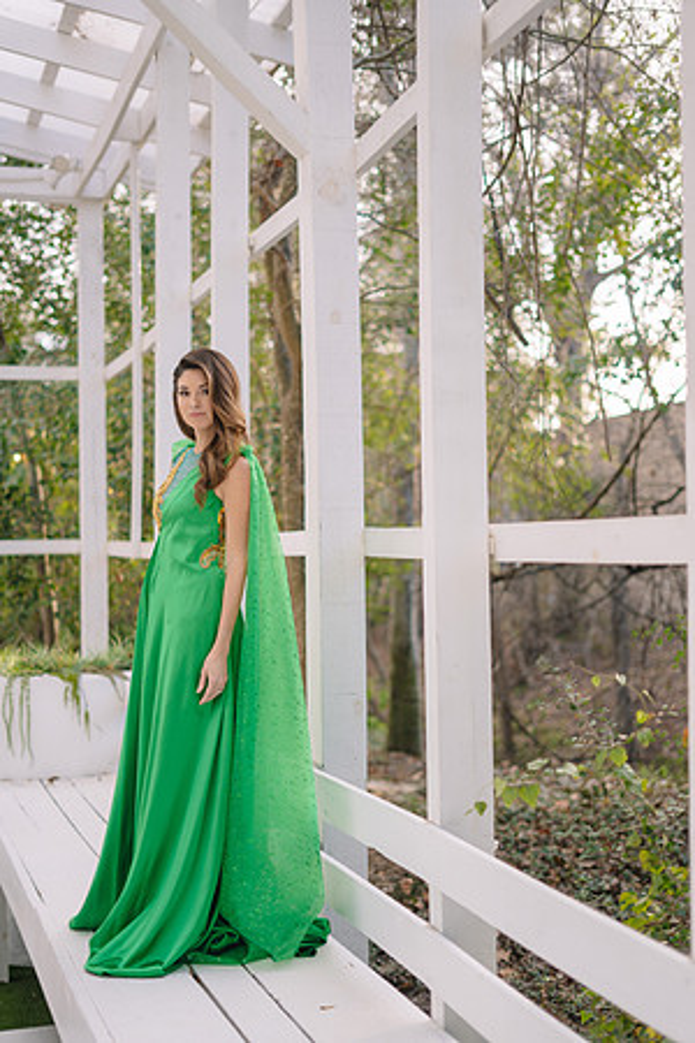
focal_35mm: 50
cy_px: 522
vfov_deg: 39.6
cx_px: 348
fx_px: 1448
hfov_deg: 27.0
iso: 100
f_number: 1.8
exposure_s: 1/200
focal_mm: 50
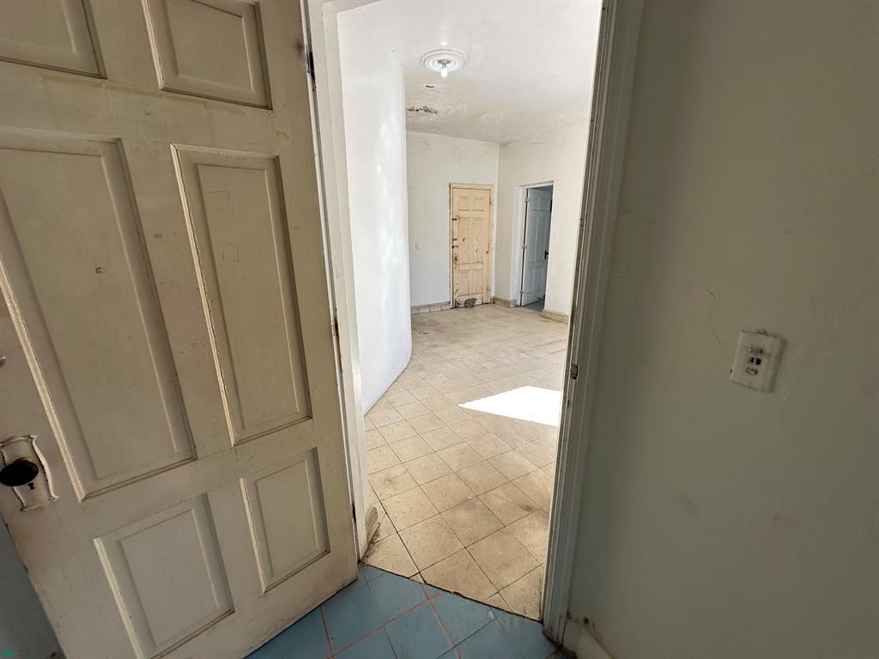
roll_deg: +1.3
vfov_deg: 85.7
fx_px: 356
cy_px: 330
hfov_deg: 102.1
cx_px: 440
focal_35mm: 14
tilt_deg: -20.7
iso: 40
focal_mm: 2.22
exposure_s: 1/311
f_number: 2.2
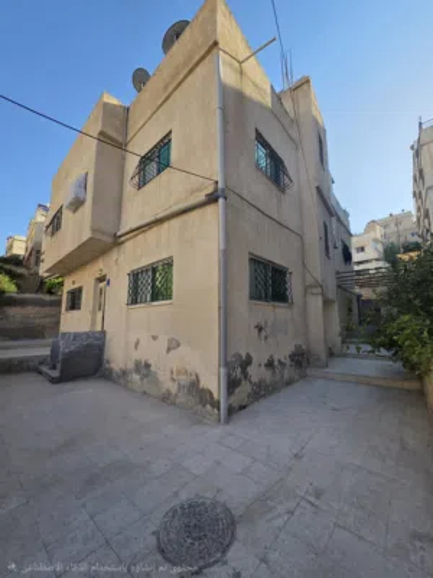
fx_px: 217
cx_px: 216
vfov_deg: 106.2
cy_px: 289
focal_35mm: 13
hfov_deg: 89.9
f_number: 1.9
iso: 40
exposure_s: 1/1250
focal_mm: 2.2
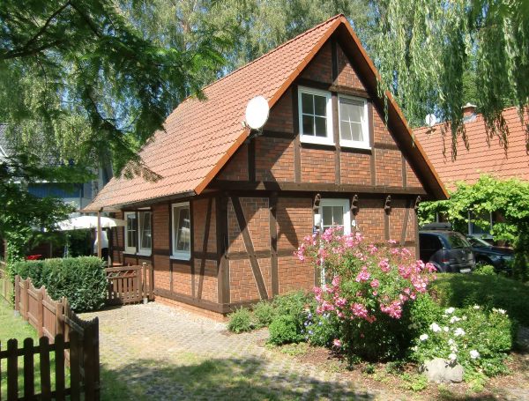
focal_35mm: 24
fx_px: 368
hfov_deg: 71.4
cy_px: 200
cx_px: 264
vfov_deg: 57.2
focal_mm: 4.3
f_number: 3.2
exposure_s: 1/320
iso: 64
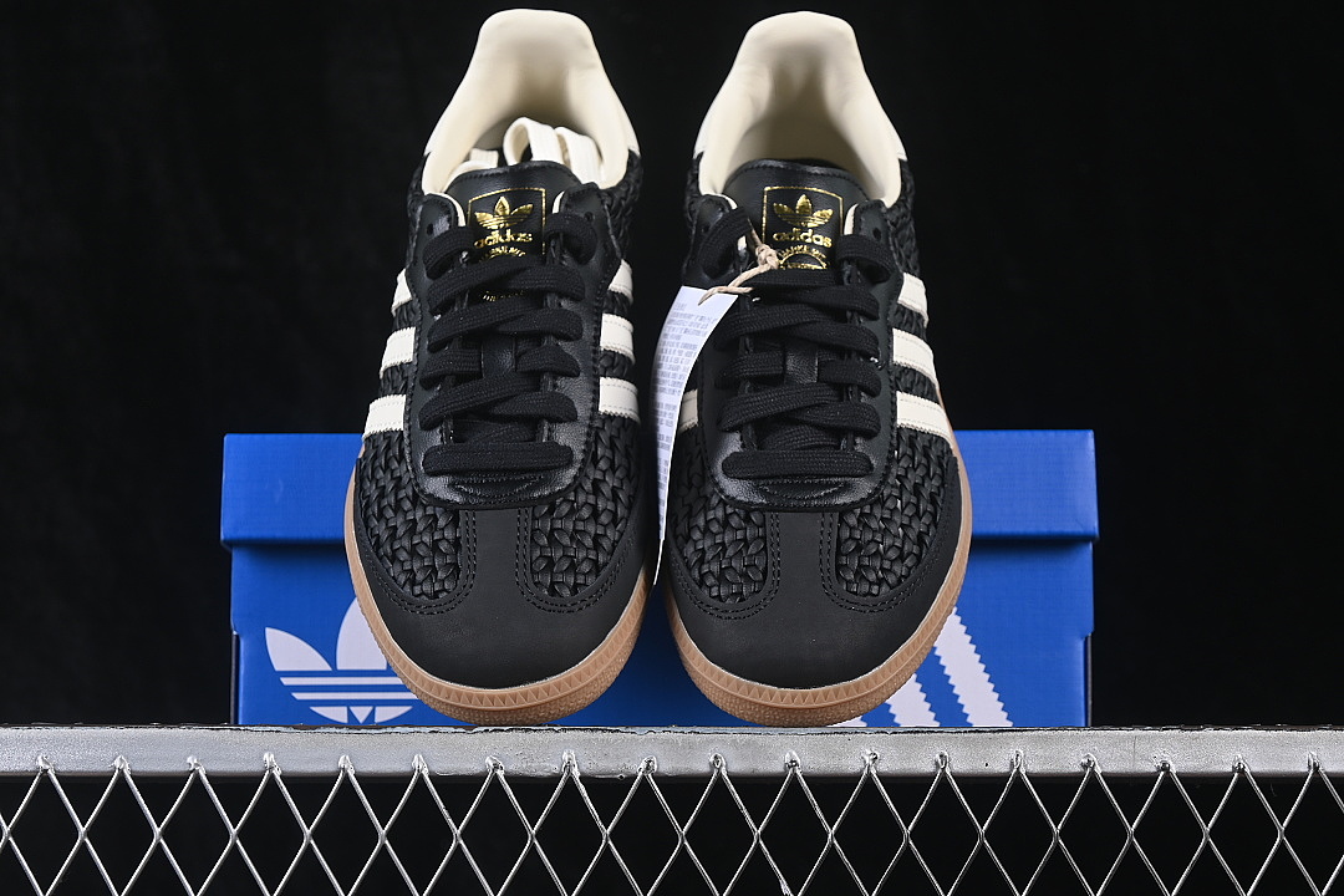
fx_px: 2800
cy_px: 448
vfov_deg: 18.2
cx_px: 672
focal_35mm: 75
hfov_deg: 27.0
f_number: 6.3
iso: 160
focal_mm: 50
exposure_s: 1/60
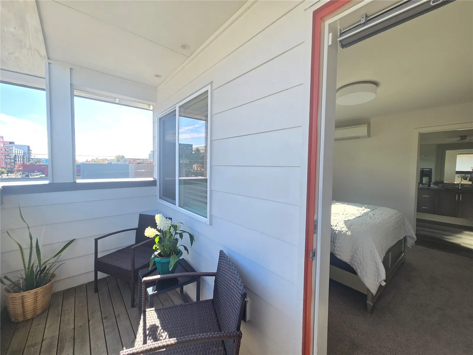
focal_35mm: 13
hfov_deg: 106.2
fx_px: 178
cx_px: 236
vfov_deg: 89.9
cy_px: 178
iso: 100
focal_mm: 2.2
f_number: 2.2
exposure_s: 1/719
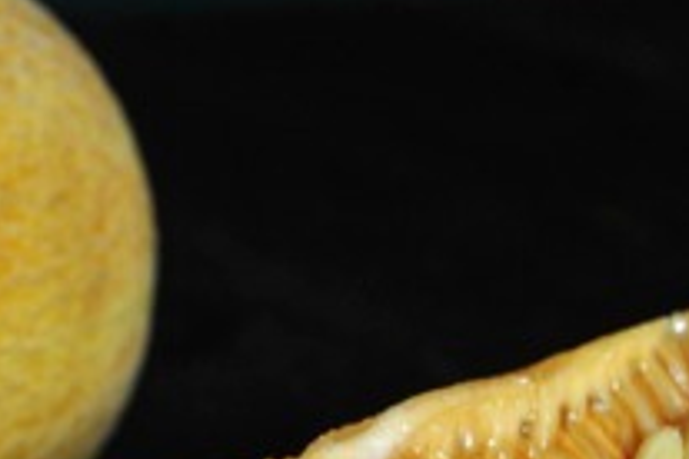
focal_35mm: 122
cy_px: 469
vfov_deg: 11.1
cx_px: 110
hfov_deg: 16.6
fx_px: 2335
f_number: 6.3
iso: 100
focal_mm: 28
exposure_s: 1/30
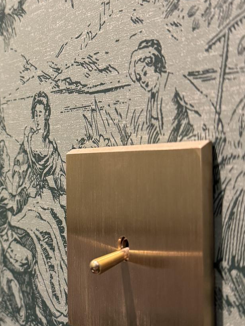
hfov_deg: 25.5
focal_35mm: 56
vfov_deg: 34.4
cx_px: 35
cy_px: 168
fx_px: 529
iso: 500
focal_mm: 6.76
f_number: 1.78
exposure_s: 1/50
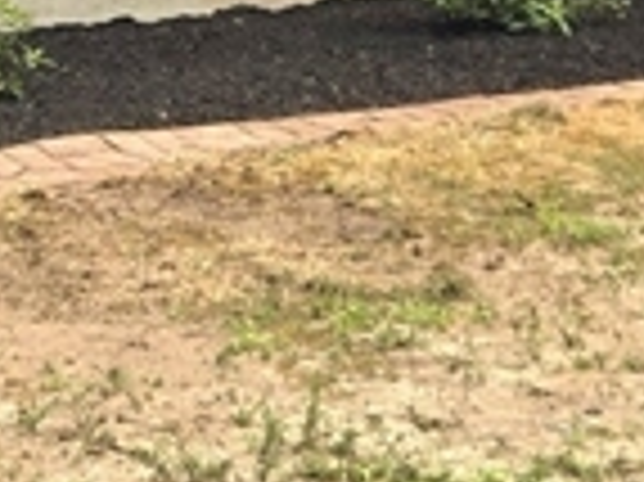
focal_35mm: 165
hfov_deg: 12.0
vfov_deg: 8.3
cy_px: -622
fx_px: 3067
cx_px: 194
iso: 25
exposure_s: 1/1250
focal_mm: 5.4
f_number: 1.8
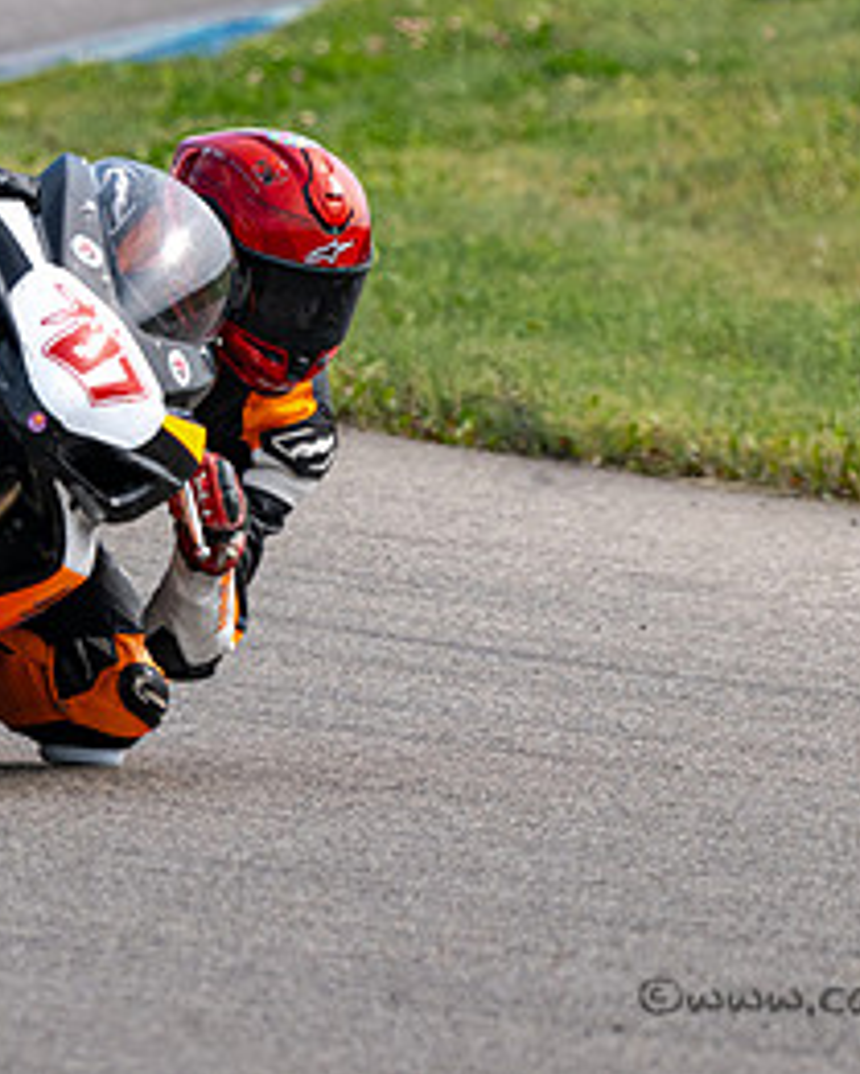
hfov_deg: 1.5
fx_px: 33483
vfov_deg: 1.8
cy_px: 494
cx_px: -237
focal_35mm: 1053
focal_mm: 400
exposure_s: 1/1250
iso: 320
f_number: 6
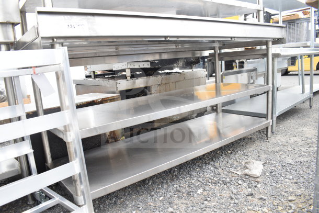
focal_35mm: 27
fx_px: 239
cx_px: 160
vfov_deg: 48.0
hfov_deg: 67.4
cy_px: 106
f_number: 5
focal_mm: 18
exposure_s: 1/100
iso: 200
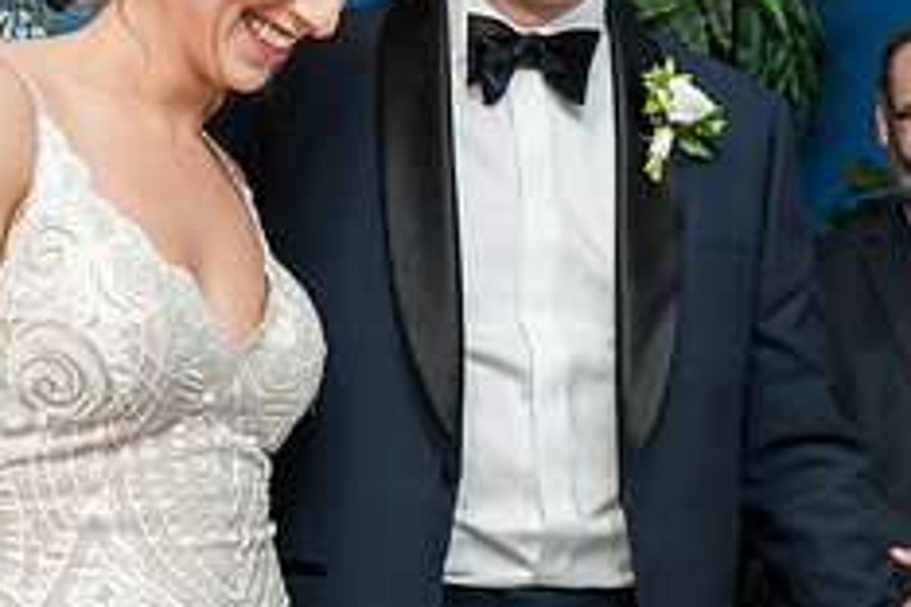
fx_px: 2530
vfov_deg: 13.7
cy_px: 419
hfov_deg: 19.8
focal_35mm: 100
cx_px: 895
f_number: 5.6
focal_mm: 35
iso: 1600
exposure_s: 1/200
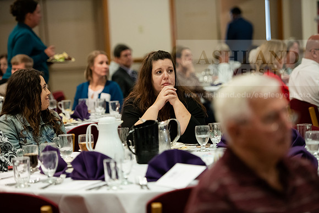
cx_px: 160
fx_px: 1108
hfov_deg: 16.4
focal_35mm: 125
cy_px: 106
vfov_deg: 11.0
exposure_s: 1/200
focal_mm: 125
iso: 2500
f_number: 2.8
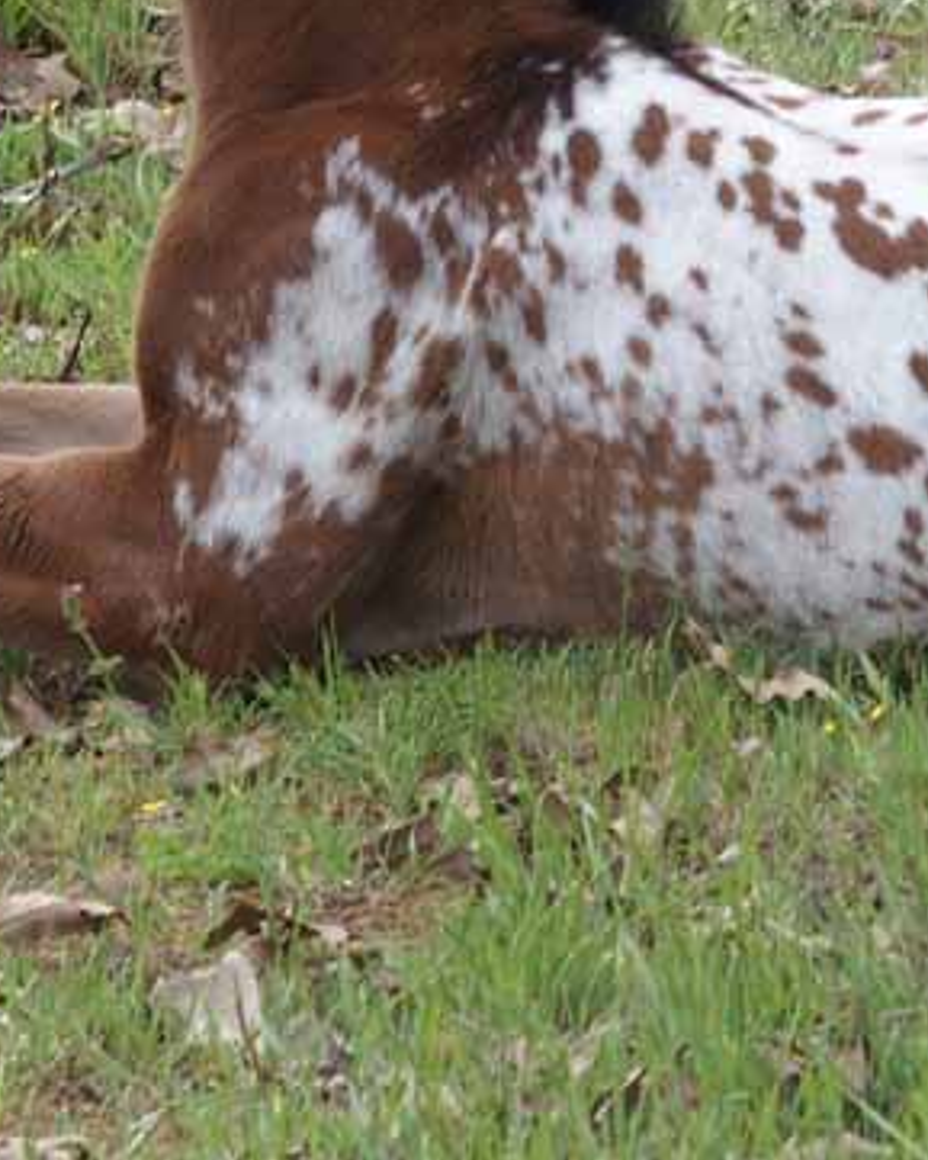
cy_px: 231
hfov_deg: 3.1
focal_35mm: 504
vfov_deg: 3.8
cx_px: 422
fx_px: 17296
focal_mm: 42.5
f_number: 3.5
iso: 100
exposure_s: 1/500
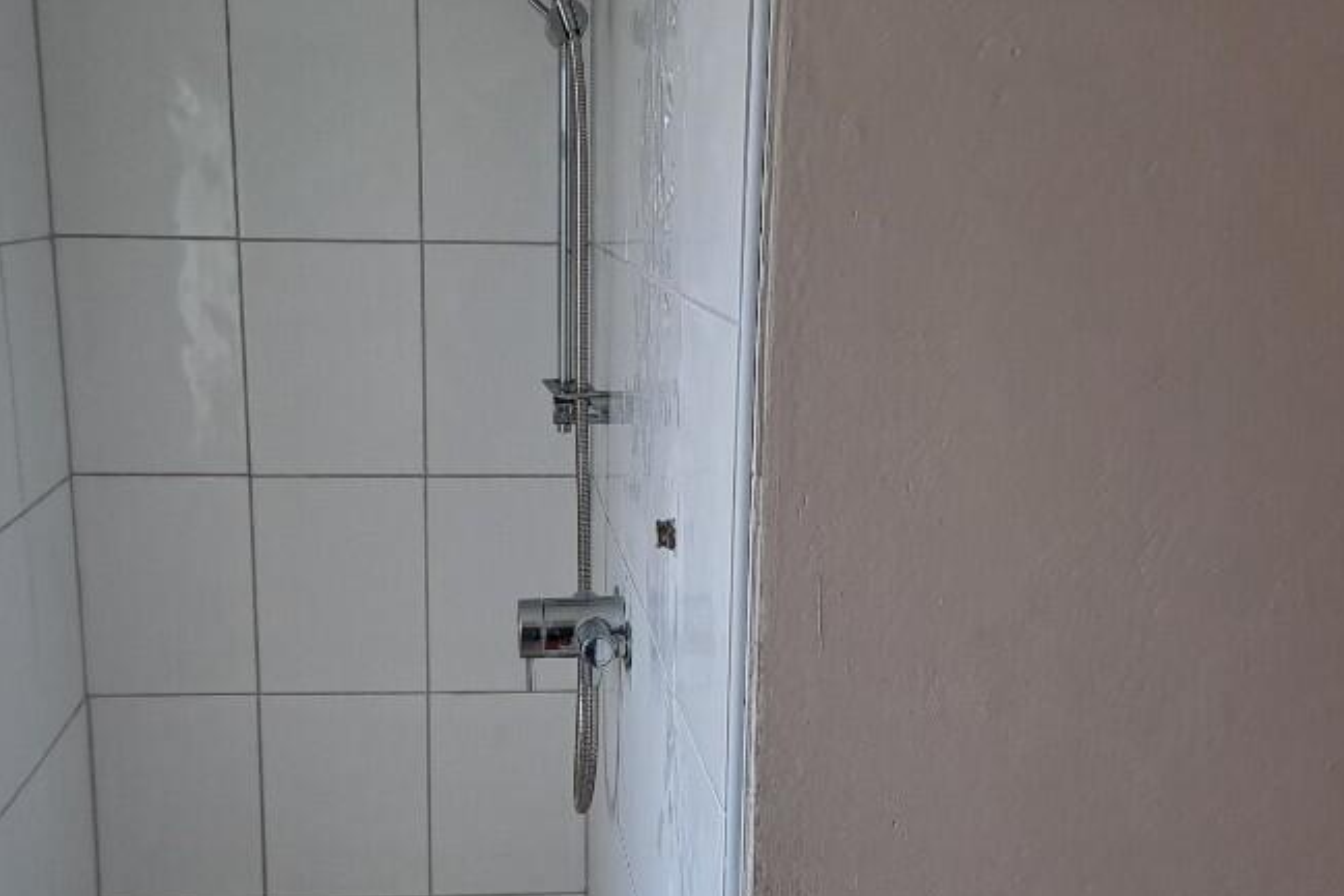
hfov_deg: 47.2
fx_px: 1531
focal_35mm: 41
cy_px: 592
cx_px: 561
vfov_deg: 32.4
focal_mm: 4.65
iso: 50
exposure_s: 1/100
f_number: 1.8
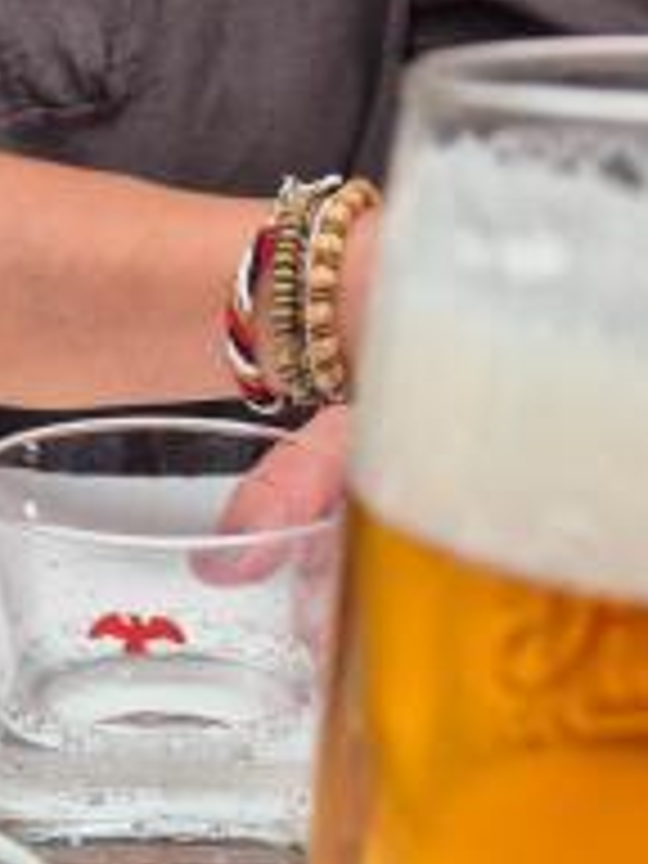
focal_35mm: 72
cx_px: 99
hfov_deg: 20.1
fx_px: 1797
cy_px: 724
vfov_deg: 26.4
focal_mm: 5.4
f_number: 1.8
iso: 25
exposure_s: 1/898
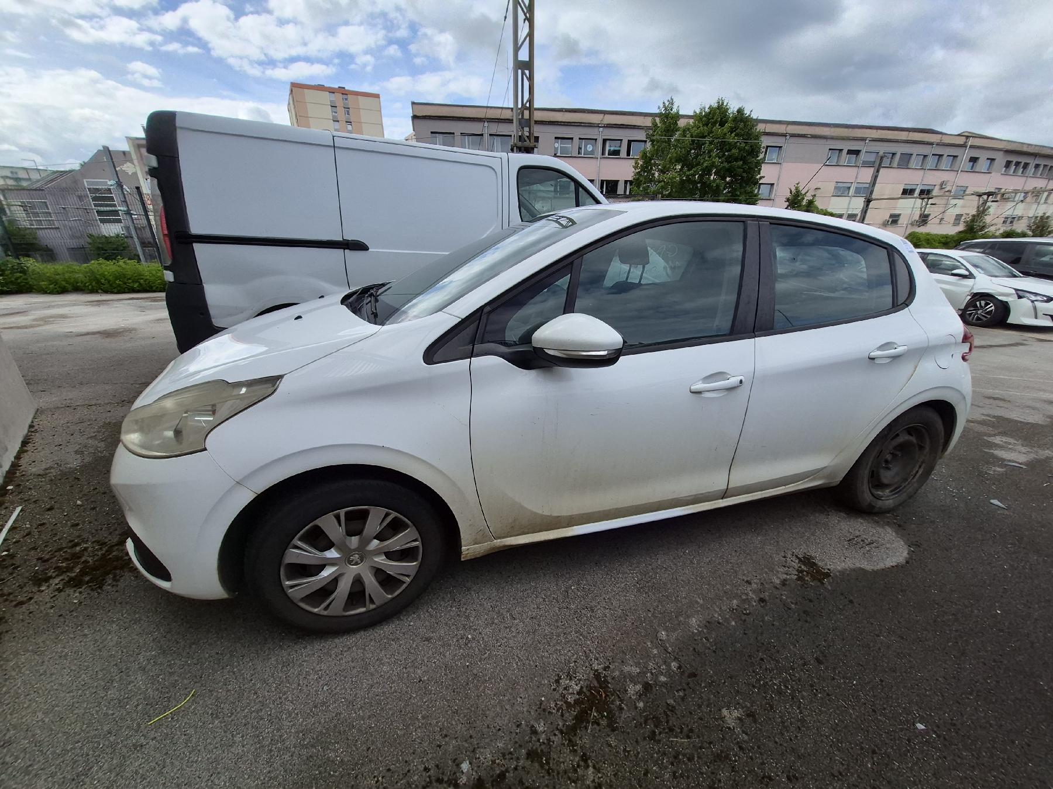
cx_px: 526
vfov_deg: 89.9
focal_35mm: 13
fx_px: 395
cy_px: 394
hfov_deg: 106.2
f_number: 2.2
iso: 40
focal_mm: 1.74
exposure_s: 1/2000
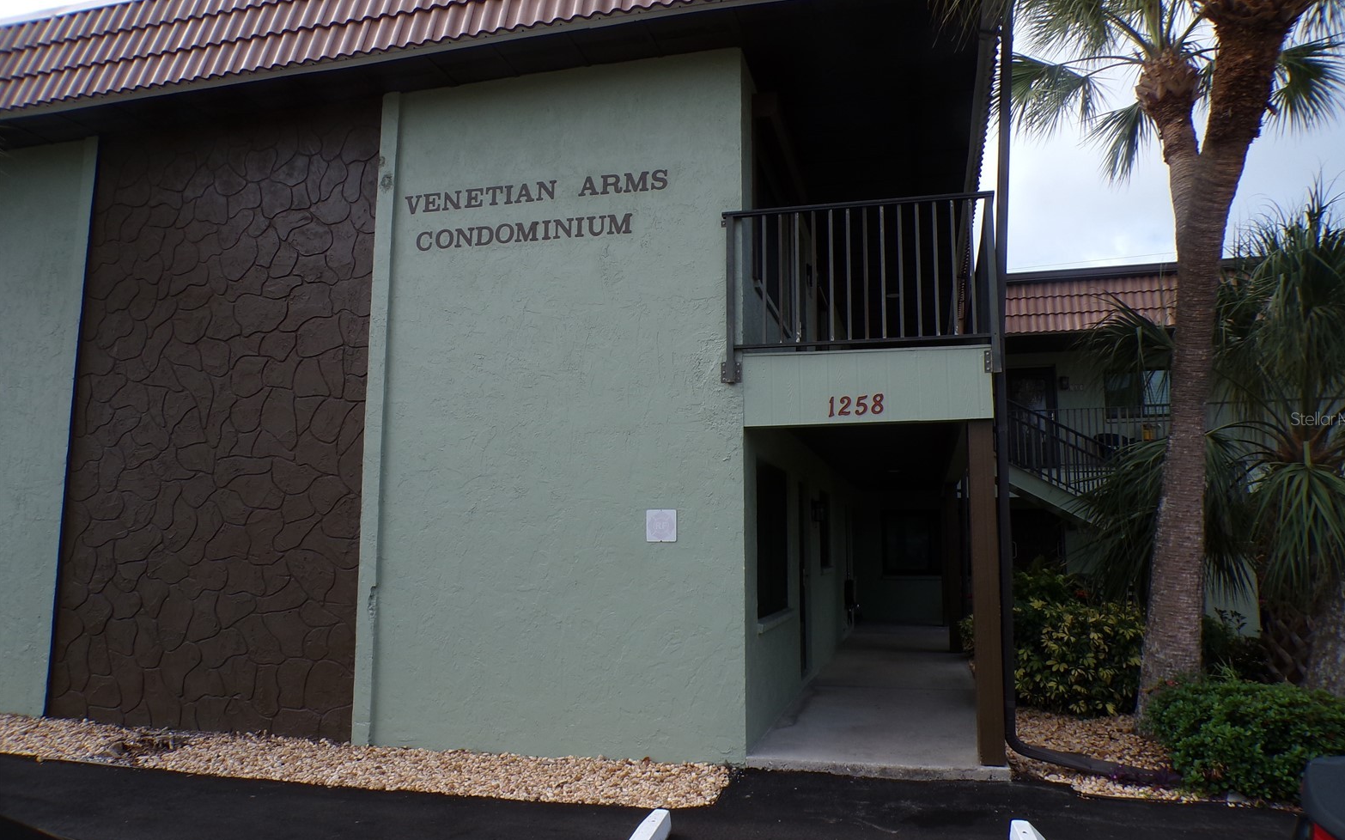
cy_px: 418
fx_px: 953
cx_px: 685
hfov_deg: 70.4
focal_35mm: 26
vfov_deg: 47.6
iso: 100
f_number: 4.4
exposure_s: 1/480
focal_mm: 4.3
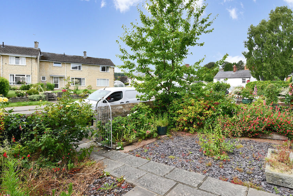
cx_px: 166
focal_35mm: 19
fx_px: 155
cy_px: 93
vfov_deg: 64.5
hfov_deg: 86.4
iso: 250
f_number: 10
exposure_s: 1/400
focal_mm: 16
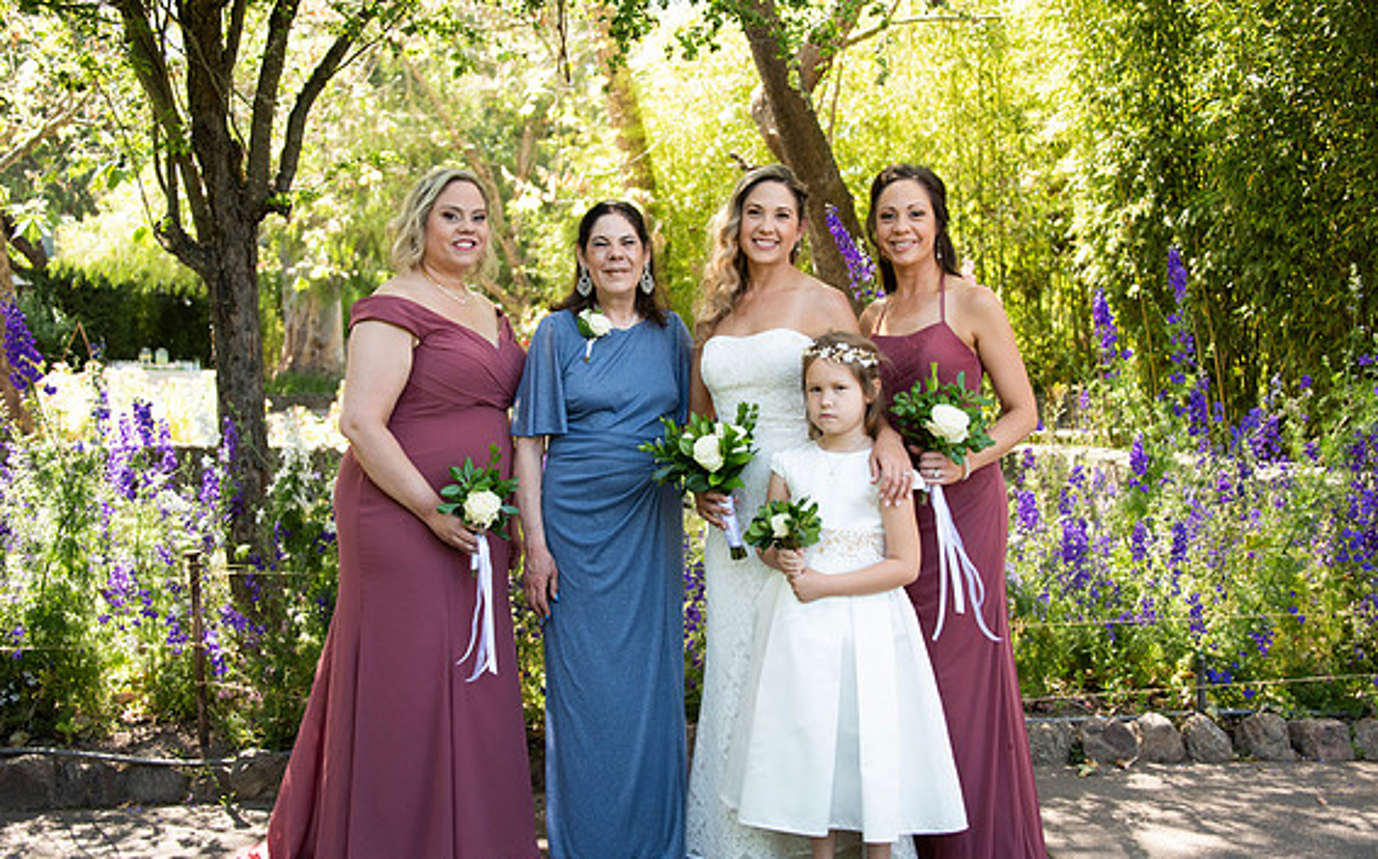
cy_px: 451
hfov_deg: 43.5
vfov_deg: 27.9
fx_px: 1727
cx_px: 677
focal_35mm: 46
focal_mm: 44
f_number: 4.2
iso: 500
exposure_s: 1/320
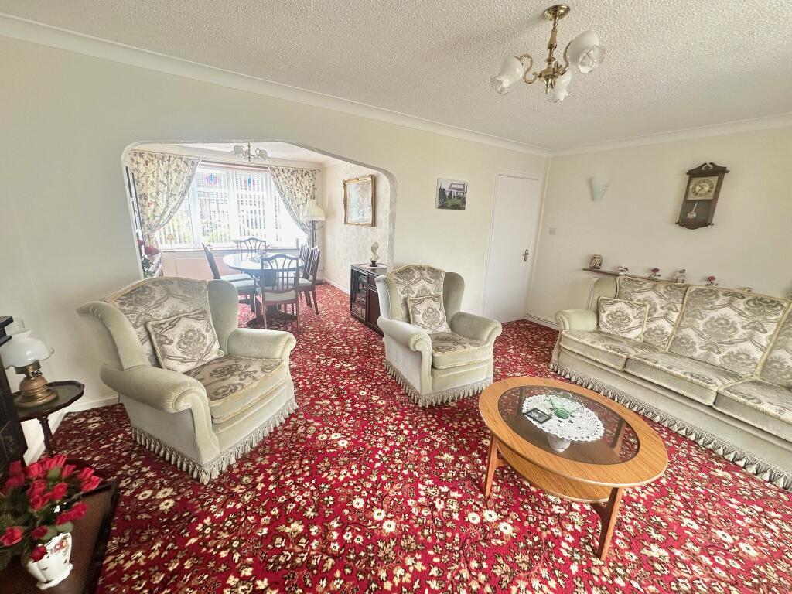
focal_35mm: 14
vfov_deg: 85.7
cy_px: 297
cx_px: 396
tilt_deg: -14.4
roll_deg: -2.6
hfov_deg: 102.1
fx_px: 320
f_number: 2.2
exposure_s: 1/99
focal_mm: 2.22
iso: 80
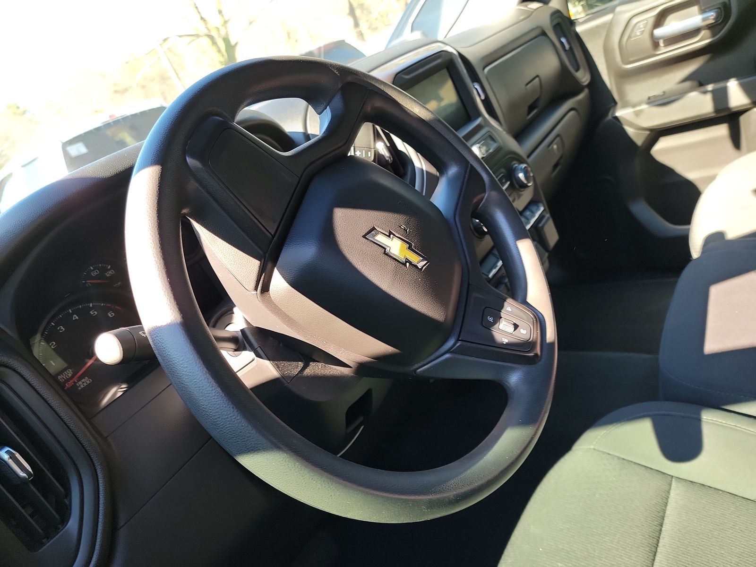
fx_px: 524
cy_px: 284
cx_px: 378
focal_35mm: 24
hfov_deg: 71.6
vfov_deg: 56.8
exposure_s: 1/59
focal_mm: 6.7
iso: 103
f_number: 1.8
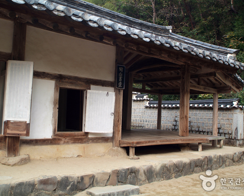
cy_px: 98
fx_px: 246
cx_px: 122
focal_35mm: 34
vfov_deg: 43.4
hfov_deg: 52.8
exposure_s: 1/90
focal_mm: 20
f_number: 4.8
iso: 200
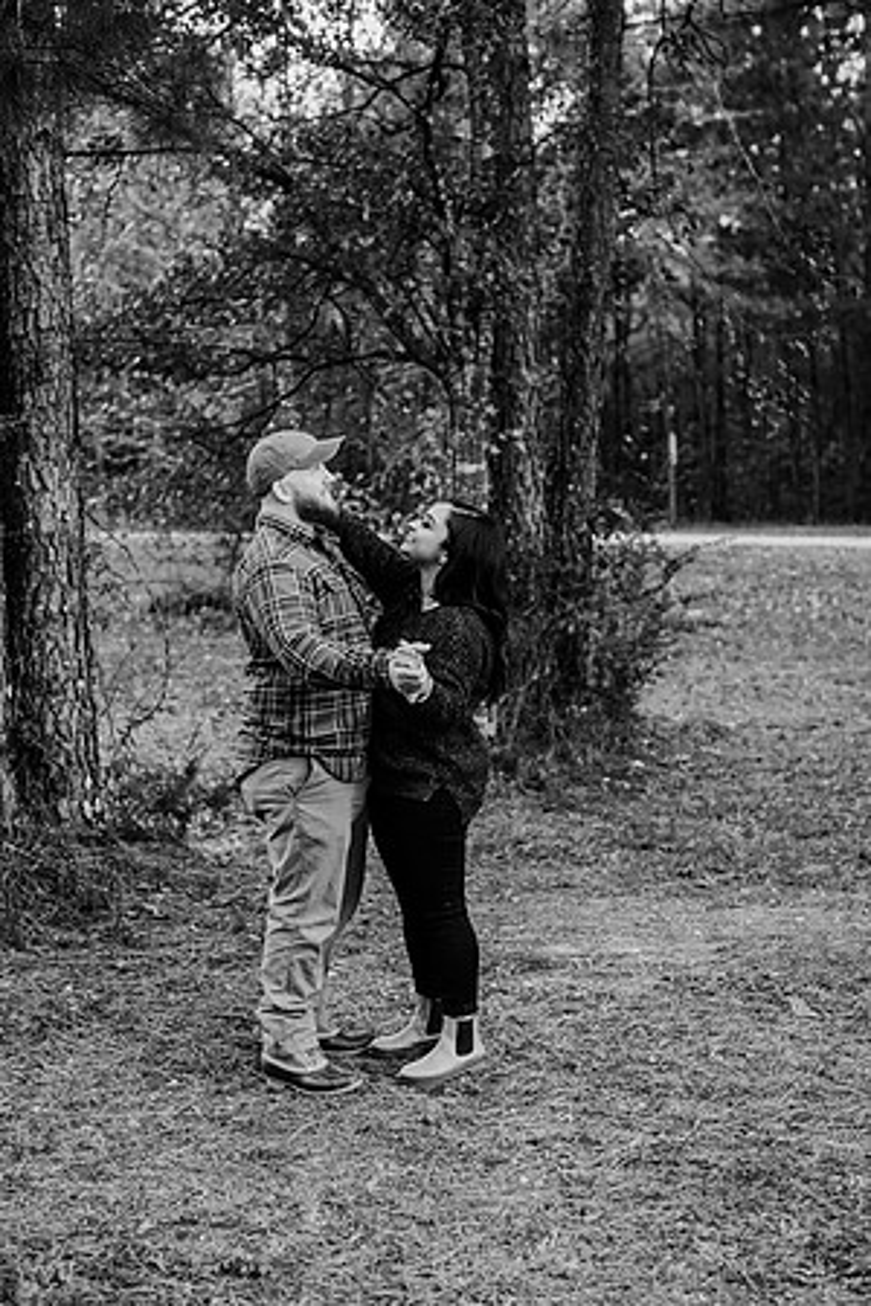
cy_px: 653
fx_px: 1814
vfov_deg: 39.6
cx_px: 436
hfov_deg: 27.0
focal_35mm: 50
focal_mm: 50
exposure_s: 1/640
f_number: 3.2
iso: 320
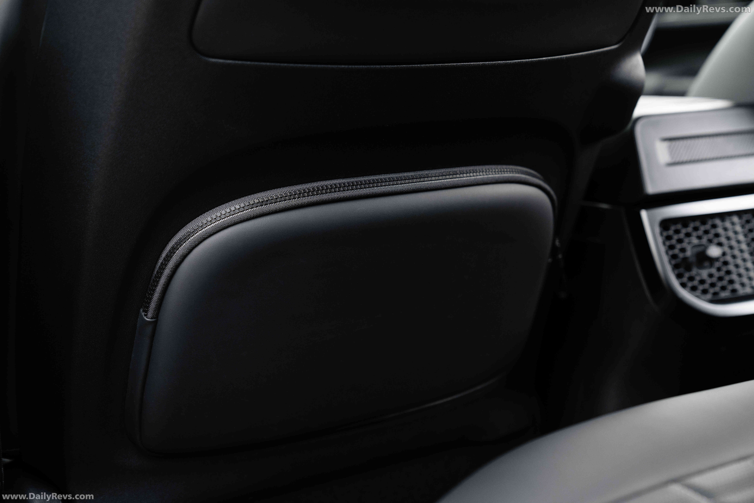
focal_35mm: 62
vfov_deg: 21.9
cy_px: 252
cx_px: 377
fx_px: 1298
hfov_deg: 32.4
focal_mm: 62
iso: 800
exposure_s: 1/250
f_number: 3.5
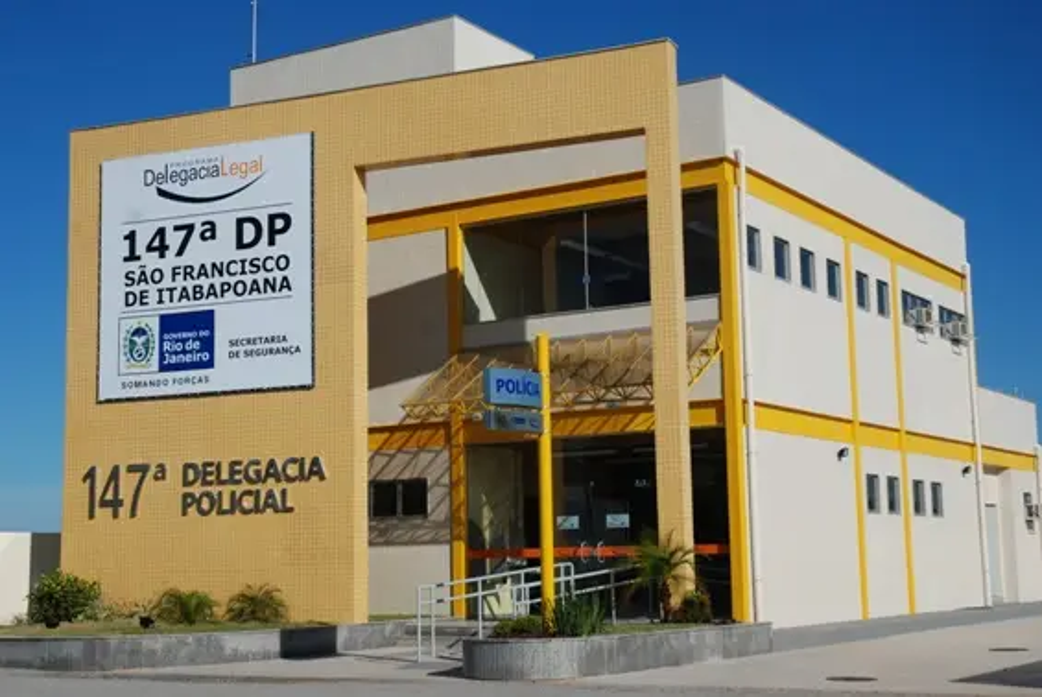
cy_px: 348
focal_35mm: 52
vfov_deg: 25.8
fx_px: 1521
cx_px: 521
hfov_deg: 37.8
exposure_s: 1/1250
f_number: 7.1
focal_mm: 35
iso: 200
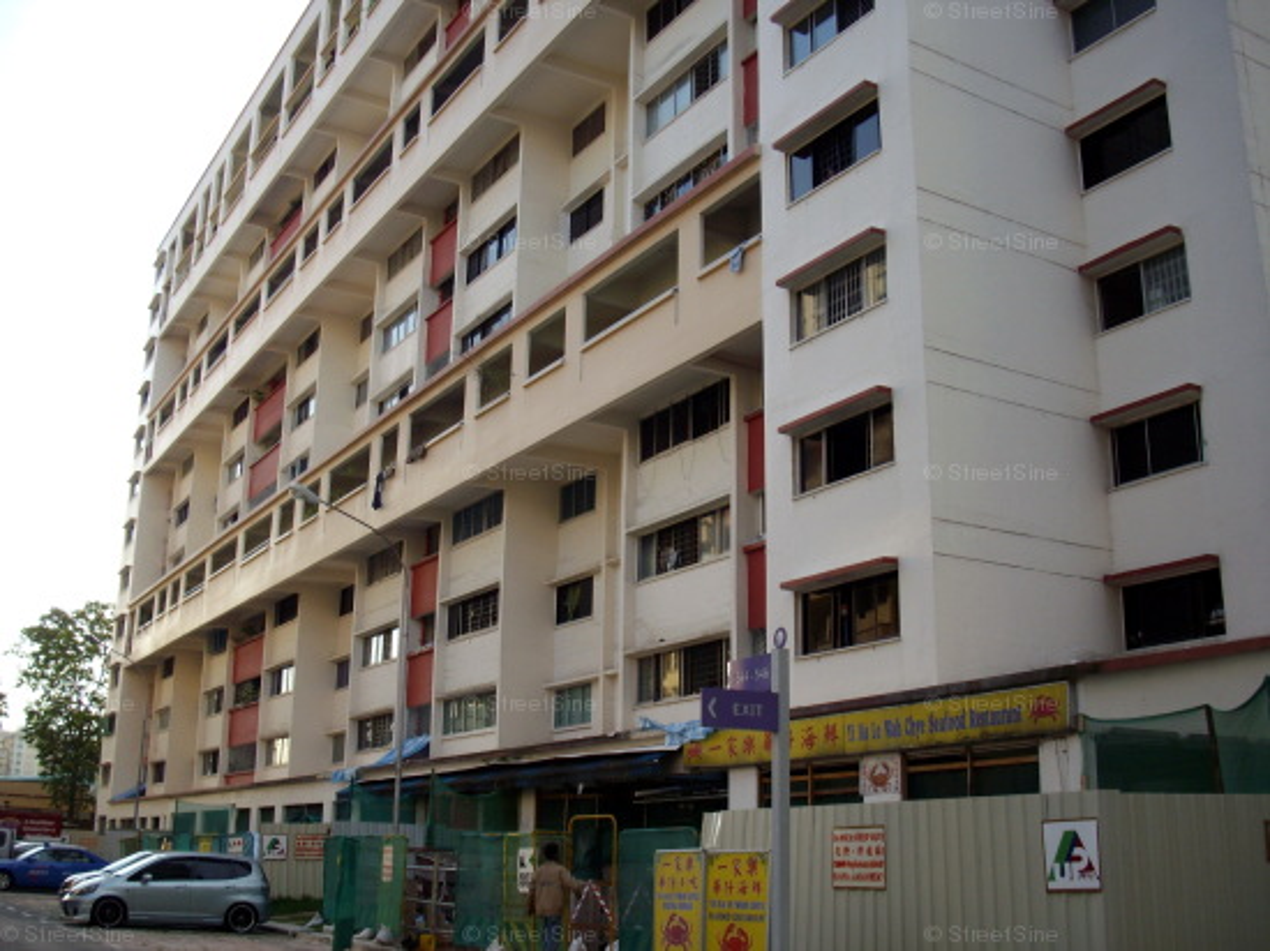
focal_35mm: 37
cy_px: 476
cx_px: 635
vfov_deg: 38.6
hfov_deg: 50.2
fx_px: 1357
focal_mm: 6.2
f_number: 2.8
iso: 80
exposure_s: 1/250
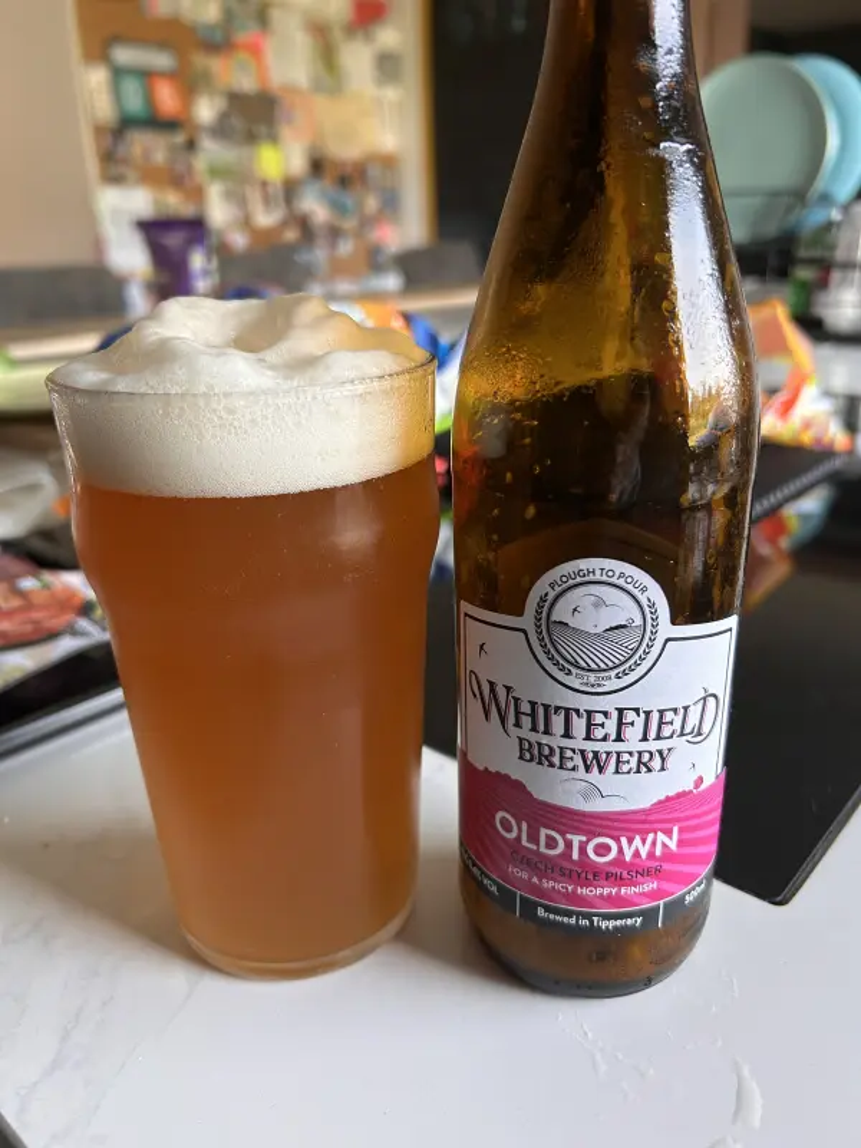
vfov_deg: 67.3
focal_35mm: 26
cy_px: 574
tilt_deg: -20.4
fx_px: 862
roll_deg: +1.1
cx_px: 430
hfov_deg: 53.1
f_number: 1.5
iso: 125
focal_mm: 5.7
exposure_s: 1/72
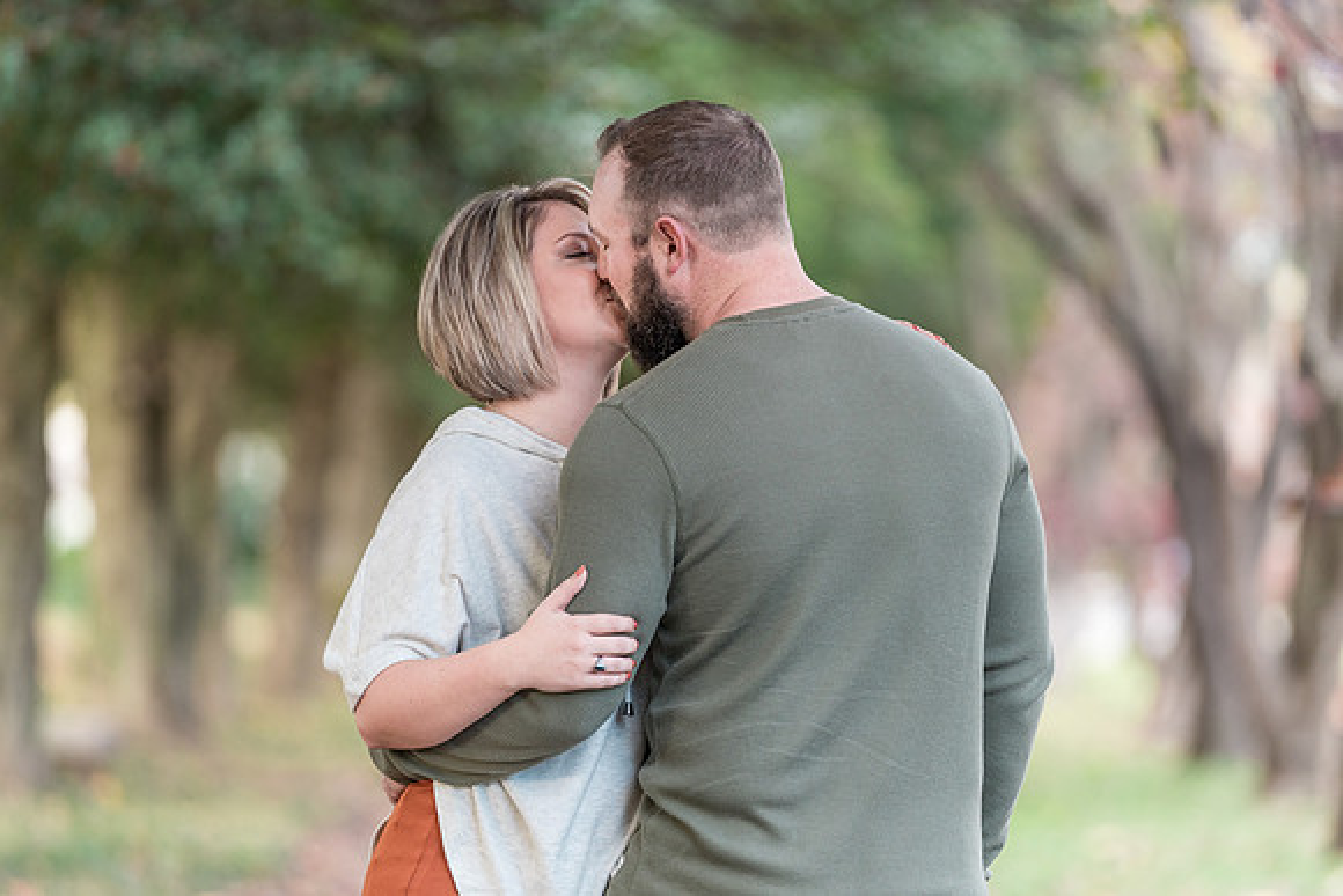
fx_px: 8457
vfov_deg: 6.1
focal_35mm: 227
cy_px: 507
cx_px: 713
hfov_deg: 9.1
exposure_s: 1/200
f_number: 3.2
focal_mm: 200
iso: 400
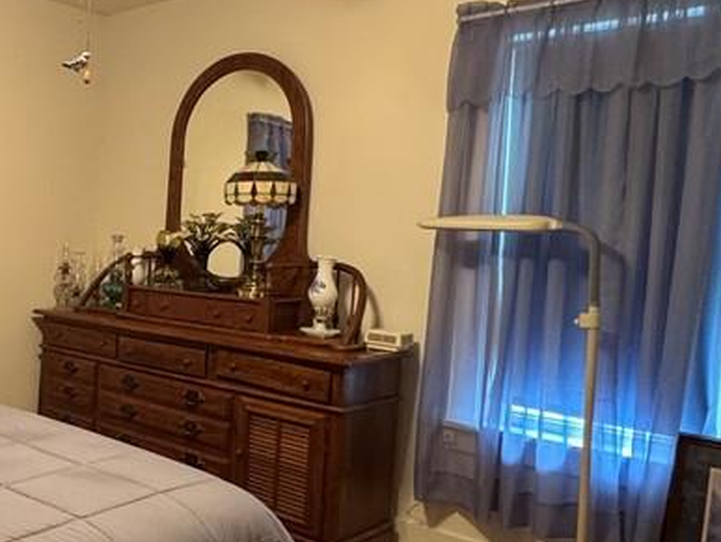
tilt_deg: -5.0
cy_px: 285
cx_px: 26
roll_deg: -1.2
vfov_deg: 38.7
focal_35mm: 37
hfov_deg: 44.0
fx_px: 771
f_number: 2.2
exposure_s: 1/60
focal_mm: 2.22
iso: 500
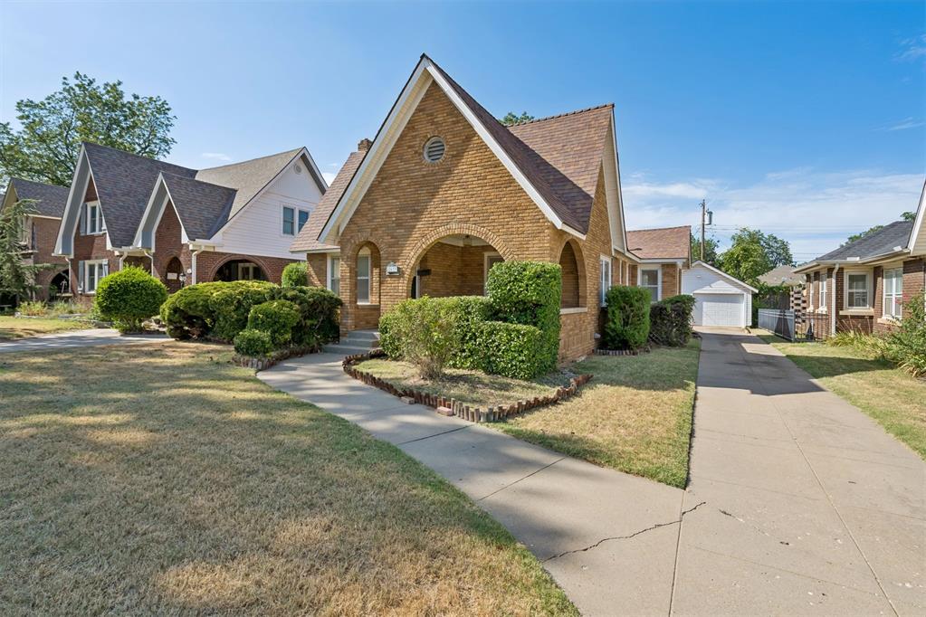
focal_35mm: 17
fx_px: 437
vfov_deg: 70.4
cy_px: 308
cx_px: 463
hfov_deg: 93.3
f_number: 8
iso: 200
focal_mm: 17
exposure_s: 1/400
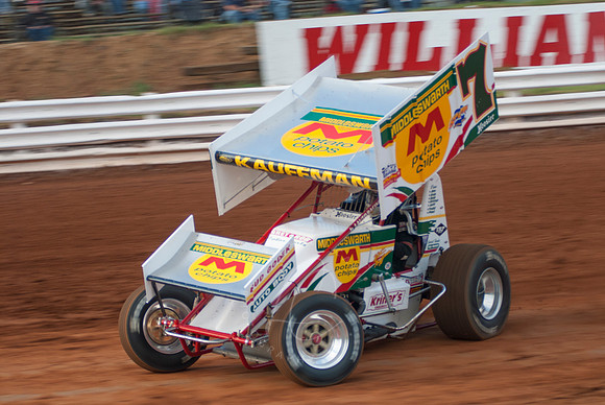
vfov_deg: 11.4
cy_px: 202
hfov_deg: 17.0
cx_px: 302
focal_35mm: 120
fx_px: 2019
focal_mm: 80
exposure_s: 1/500
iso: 250
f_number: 2.8
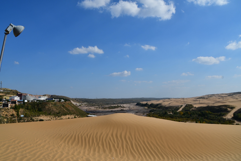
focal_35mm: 27
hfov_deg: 67.4
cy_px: 80
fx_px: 181
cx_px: 120
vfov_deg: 47.9
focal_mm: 18
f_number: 11
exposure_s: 1/500
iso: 140
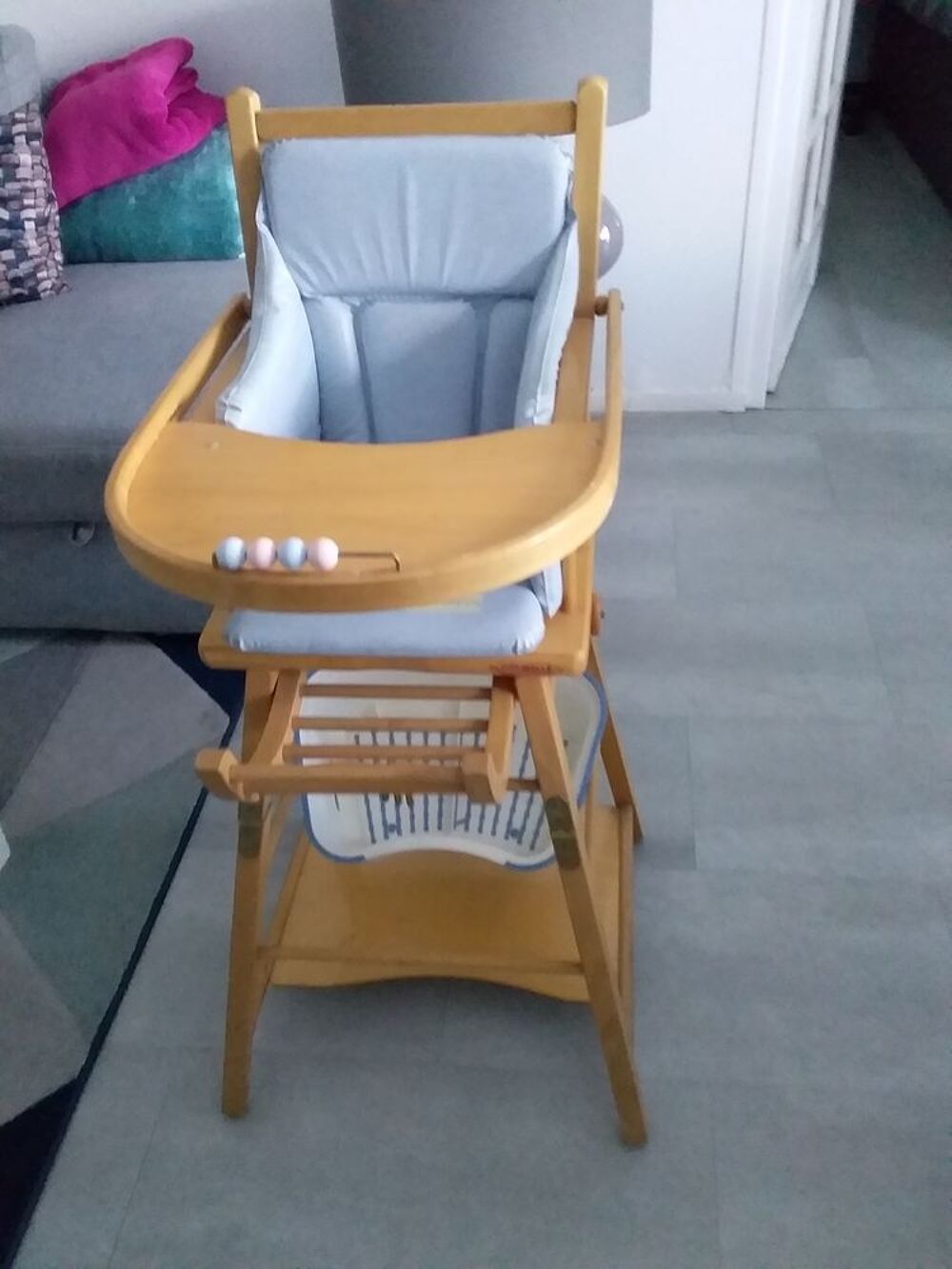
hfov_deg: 45.4
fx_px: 1137
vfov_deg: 58.3
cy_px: 634
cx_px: 476
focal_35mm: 31
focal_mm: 3.3
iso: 320
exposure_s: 1/24
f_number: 2.2
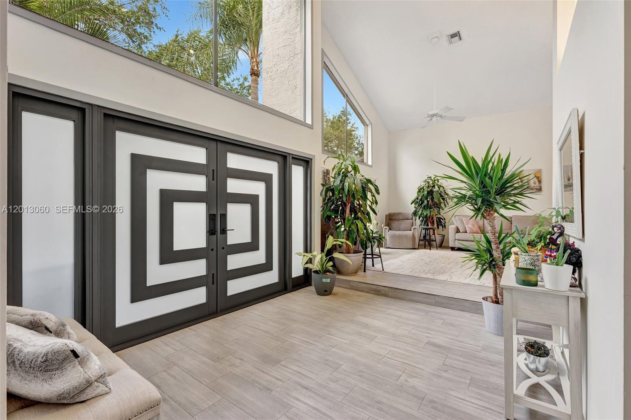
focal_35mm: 16
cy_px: 210
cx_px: 316
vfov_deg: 74.1
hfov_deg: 97.1
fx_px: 279
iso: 400
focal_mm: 15.9
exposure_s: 1/4
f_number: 9
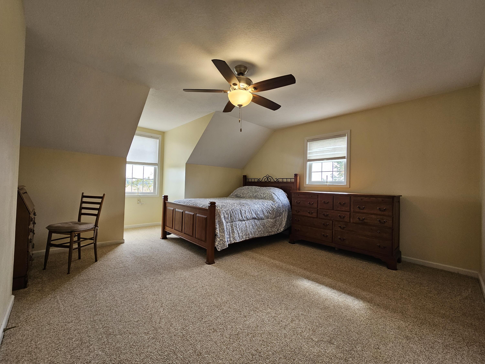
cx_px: 242
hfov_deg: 106.2
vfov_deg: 89.9
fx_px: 182
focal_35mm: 13
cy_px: 182
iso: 80
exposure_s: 1/60
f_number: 2.2
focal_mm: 2.2
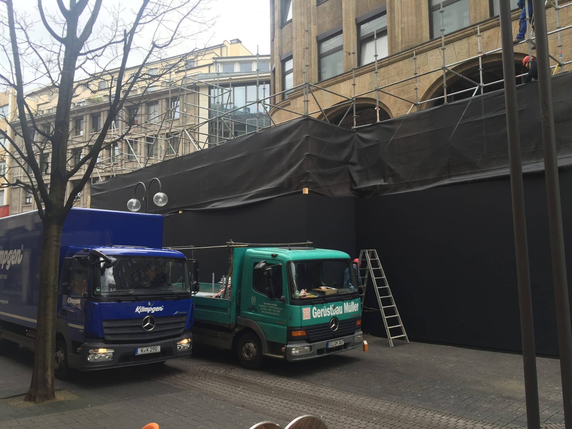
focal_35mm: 29
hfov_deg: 61.7
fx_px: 479
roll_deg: +0.4
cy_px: 214
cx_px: 286
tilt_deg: +5.6
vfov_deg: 48.2
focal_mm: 4.15
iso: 40
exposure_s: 1/100
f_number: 2.2
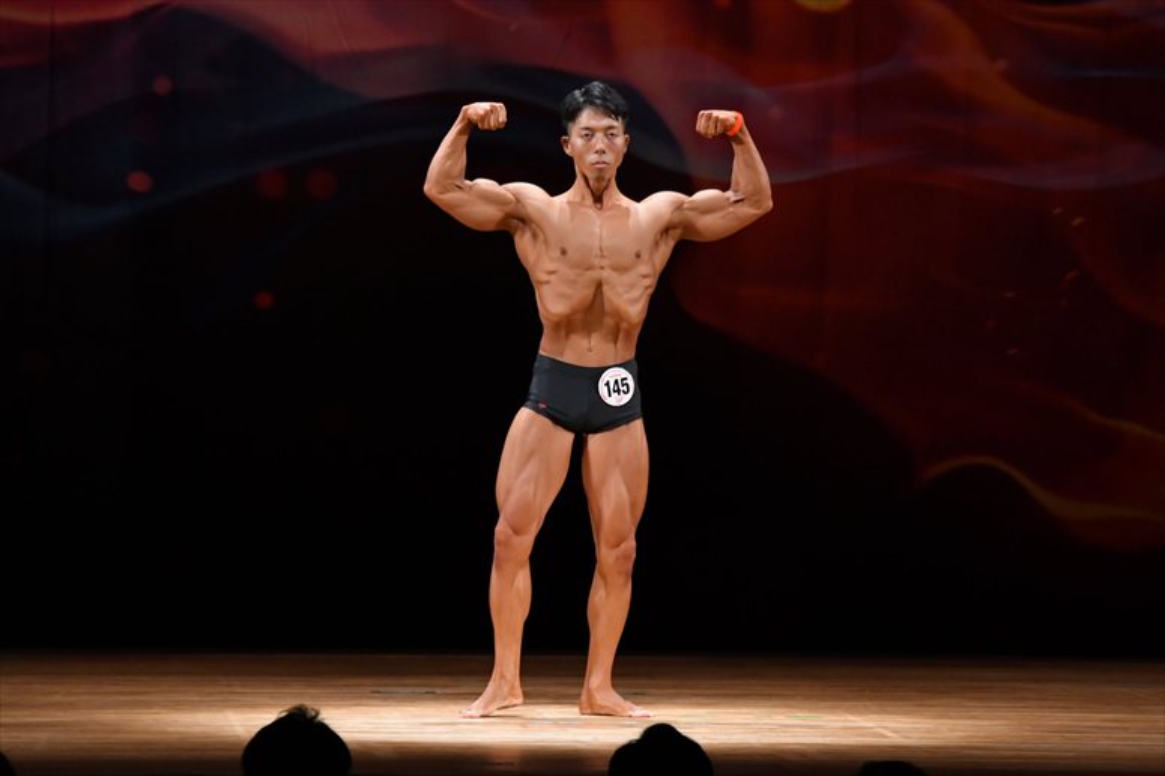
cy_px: 388
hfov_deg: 8.6
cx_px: 582
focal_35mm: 240
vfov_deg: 5.7
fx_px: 7763
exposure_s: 1/400
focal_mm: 160
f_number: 5.6
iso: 3200
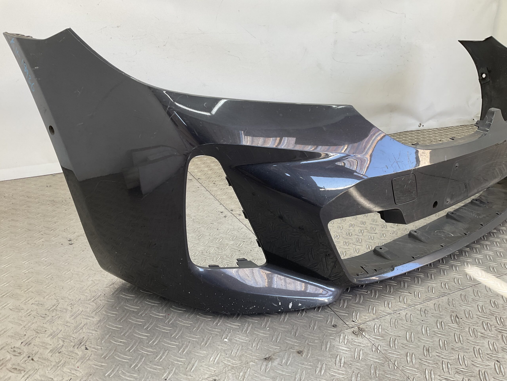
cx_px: 254
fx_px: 425
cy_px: 190
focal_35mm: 29
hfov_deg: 61.7
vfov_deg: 48.2
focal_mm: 3
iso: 20
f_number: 1.8
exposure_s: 1/100
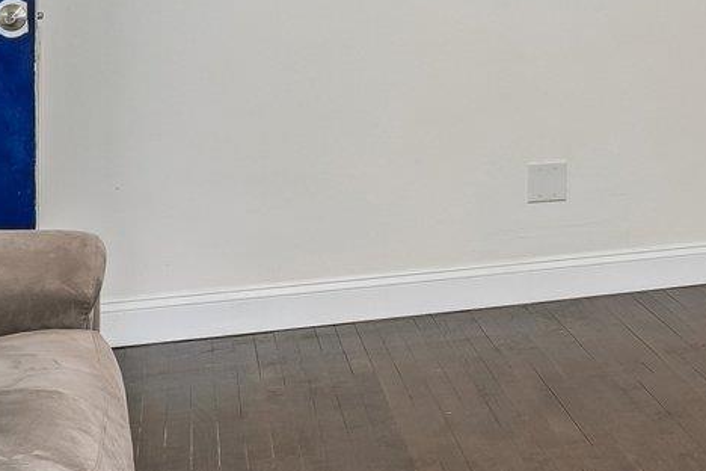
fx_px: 1373
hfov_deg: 26.6
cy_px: -22
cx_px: 777
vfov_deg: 18.8
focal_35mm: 70
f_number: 9
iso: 400
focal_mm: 16
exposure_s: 1/8
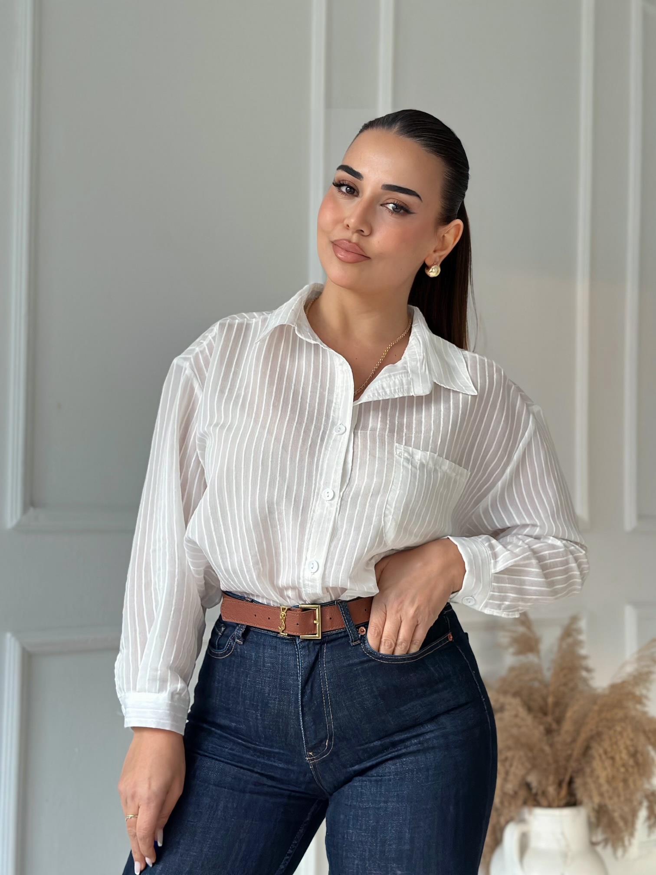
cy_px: 438
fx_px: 1213
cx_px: 328
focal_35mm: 48
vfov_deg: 39.7
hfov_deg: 30.3
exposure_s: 1/58
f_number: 1.78
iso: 400
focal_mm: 6.86
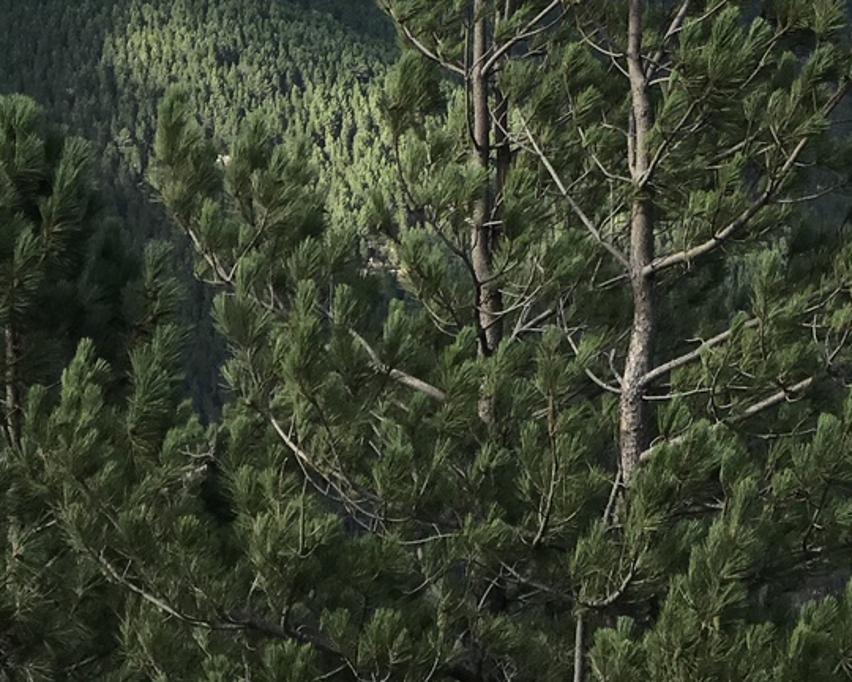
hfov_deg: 11.6
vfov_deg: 9.2
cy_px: -237
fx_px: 4161
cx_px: 686
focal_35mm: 165
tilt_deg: +1.9
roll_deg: +1.6
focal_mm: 6.6
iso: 20
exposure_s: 1/709
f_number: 2.8
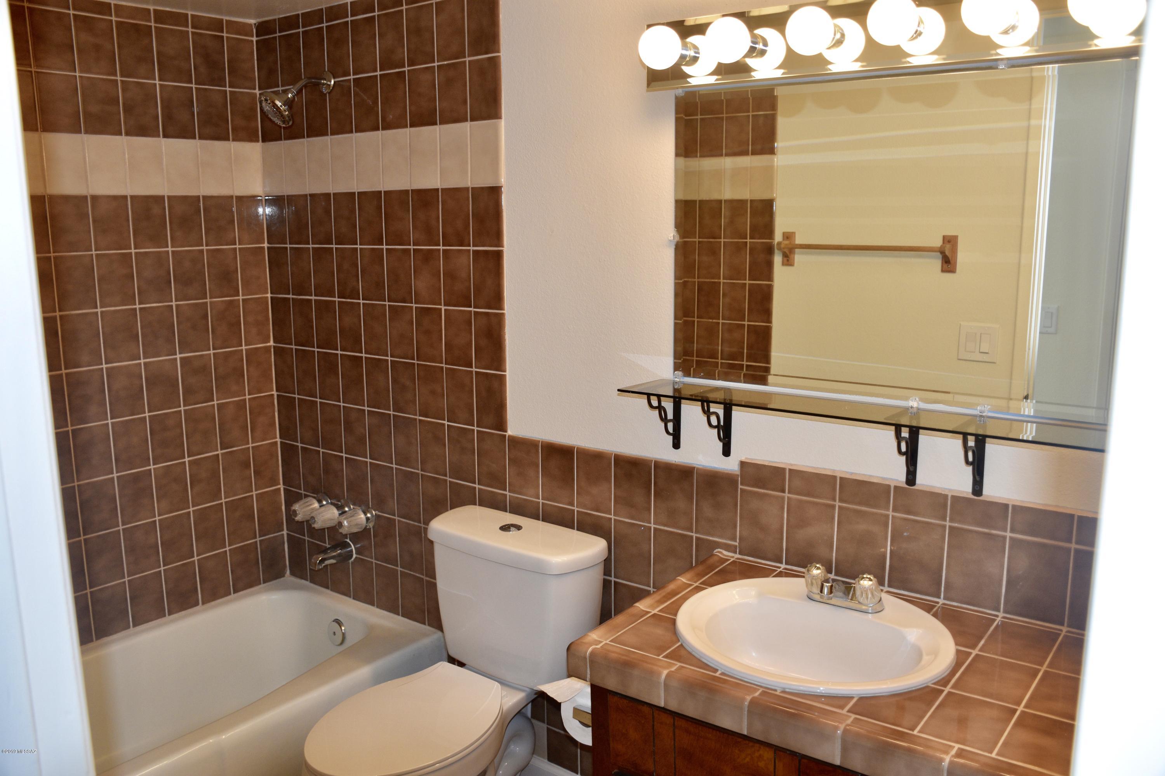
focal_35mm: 30
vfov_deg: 43.6
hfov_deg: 61.9
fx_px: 971
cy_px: 388
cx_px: 582
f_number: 3.5
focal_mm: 20
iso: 400
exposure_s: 1/125
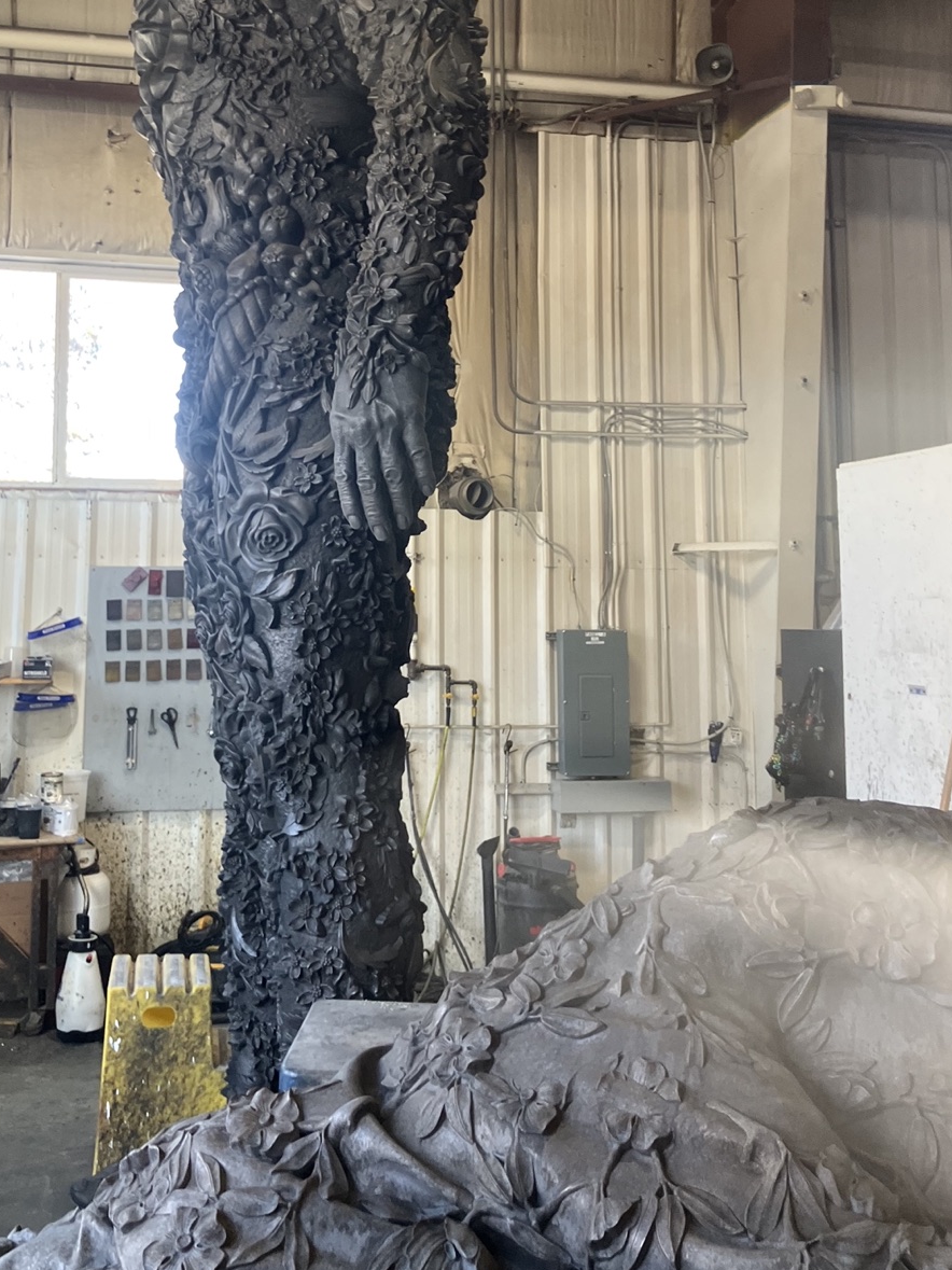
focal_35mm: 38
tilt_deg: +9.0
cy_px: 439
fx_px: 1394
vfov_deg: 48.3
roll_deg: +0.7
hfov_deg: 37.4
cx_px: 328
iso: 80
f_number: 1.8
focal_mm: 3.99
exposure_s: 1/120
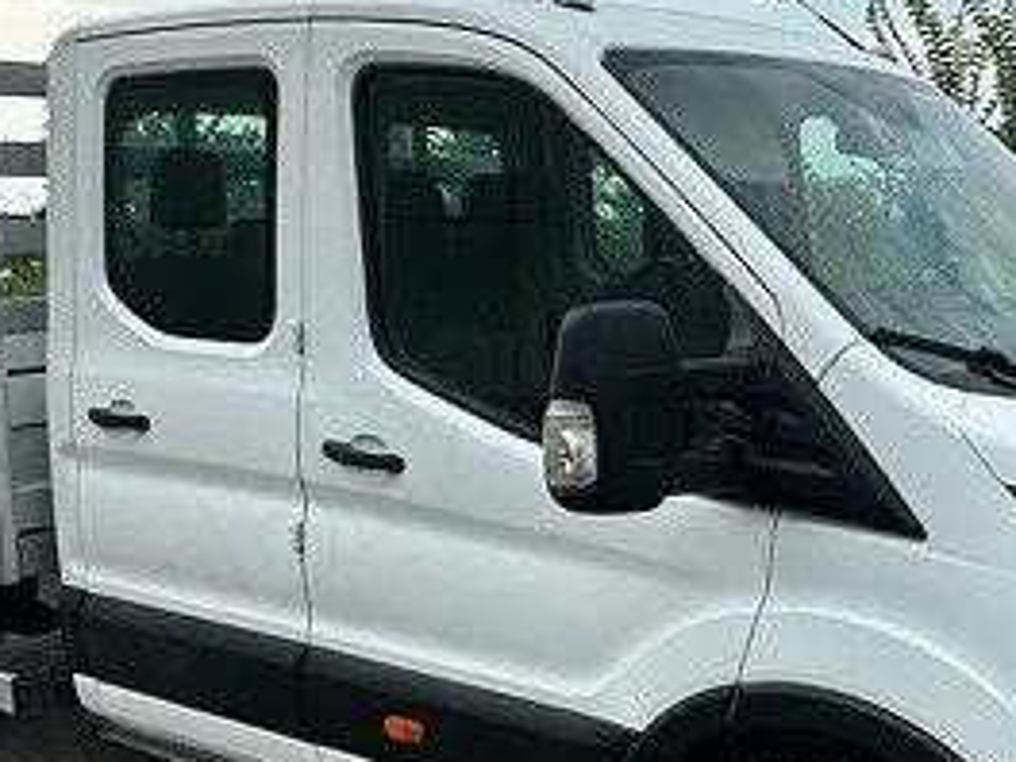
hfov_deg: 35.8
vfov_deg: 27.4
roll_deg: +1.0
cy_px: 470
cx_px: 673
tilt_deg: -8.0
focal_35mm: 53
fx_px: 1556
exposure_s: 1/673
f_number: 2.2
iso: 40
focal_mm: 2.22
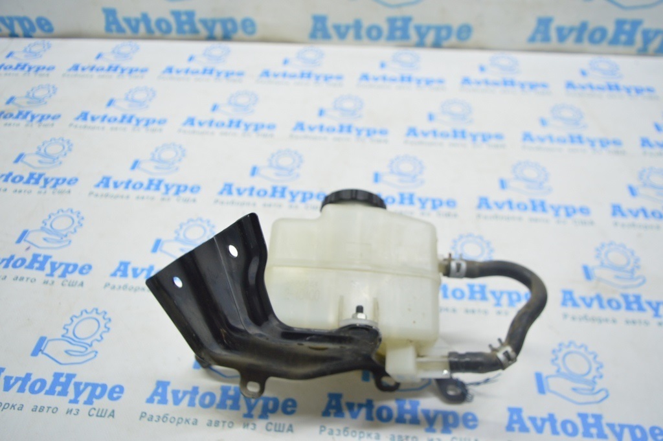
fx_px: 497
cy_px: 220
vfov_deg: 47.9
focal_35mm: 27
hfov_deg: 67.4
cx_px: 332
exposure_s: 1/40
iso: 400
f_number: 3.5
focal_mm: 18
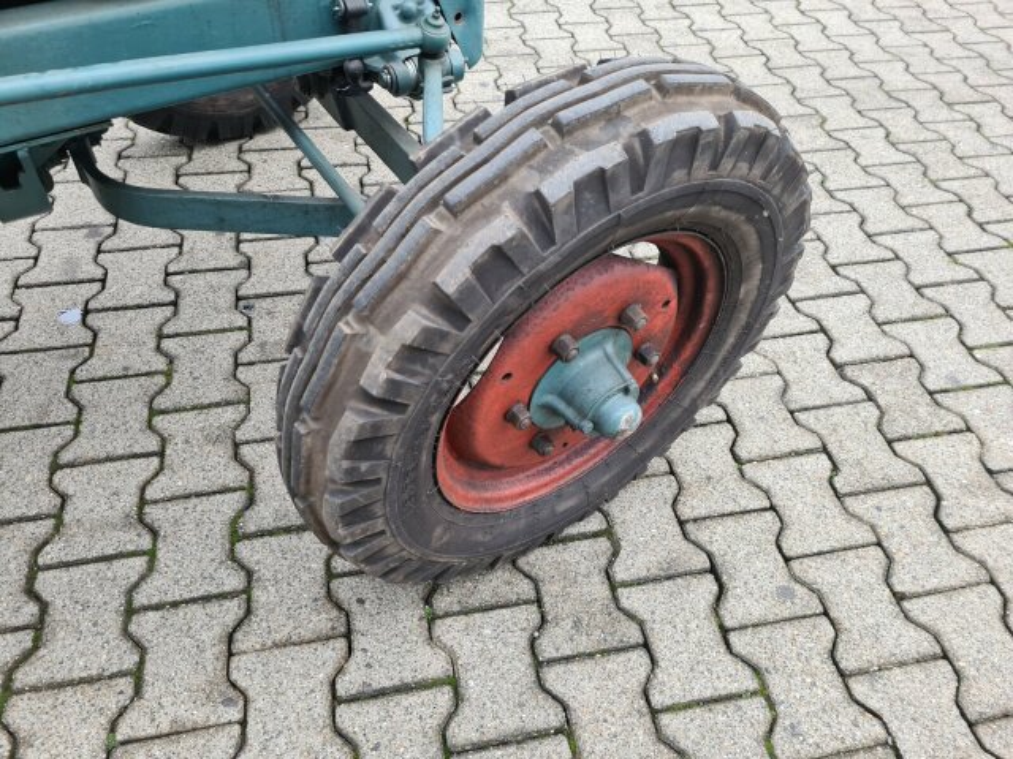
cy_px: 380
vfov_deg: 53.1
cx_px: 506
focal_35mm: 26
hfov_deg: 67.3
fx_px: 761
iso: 125
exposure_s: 1/50
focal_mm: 5.4
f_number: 1.8
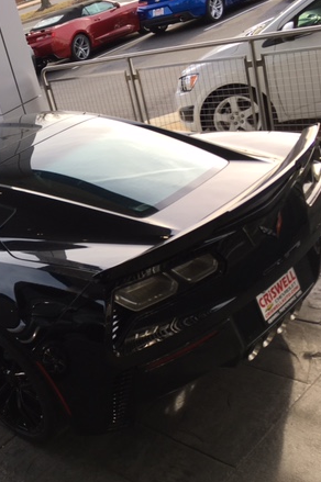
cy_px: 260
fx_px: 589
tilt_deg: -21.3
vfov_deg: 44.5
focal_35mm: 44
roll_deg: +20.7
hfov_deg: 28.2
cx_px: -16
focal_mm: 4.15
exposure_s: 1/340
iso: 25
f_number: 2.2
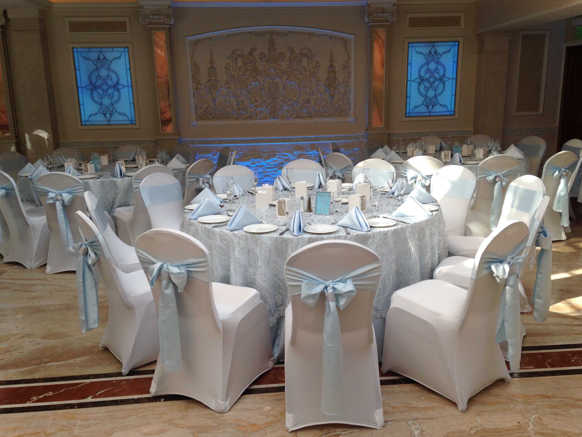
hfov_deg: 54.0
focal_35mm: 34
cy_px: 223
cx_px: 298
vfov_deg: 41.8
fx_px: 572
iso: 50
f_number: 2.4
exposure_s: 1/279
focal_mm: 4.12
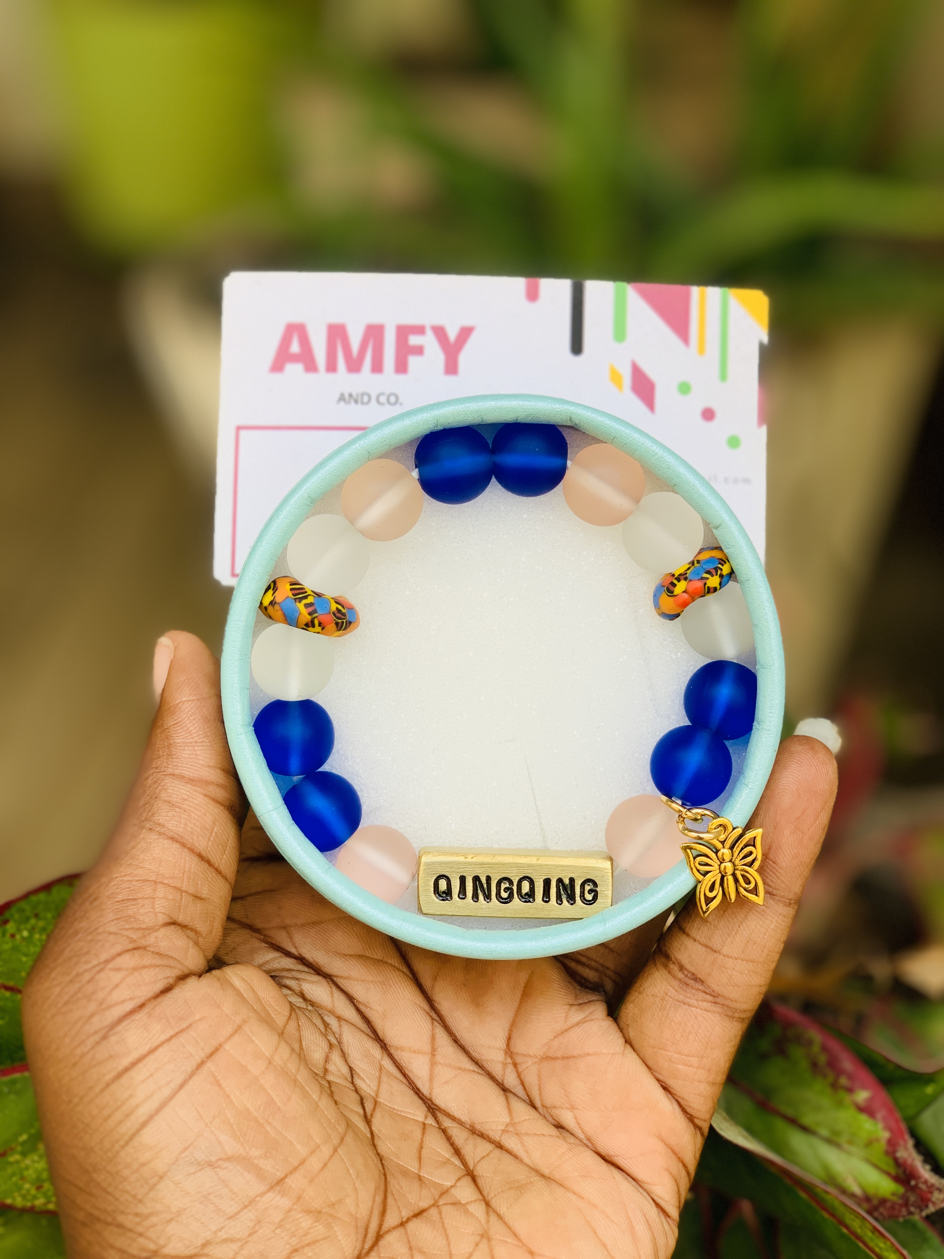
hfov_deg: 28.0
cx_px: 472
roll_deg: +1.4
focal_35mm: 52
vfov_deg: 36.8
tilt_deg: -24.7
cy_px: 630
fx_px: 1891
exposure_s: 1/122
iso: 25
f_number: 2.4
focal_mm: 6
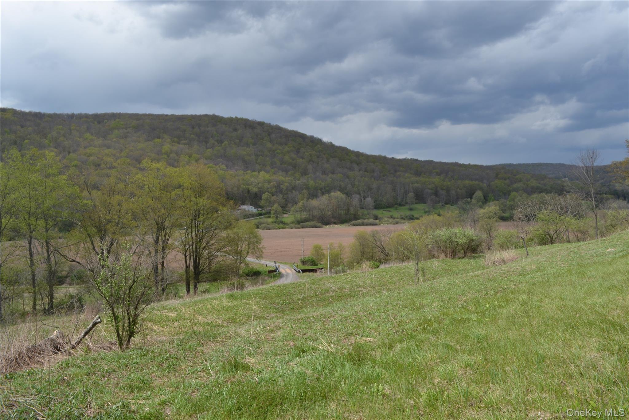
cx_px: 314
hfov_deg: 67.4
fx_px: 472
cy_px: 210
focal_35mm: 27
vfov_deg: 47.9
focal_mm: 18
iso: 100
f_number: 8
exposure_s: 1/200
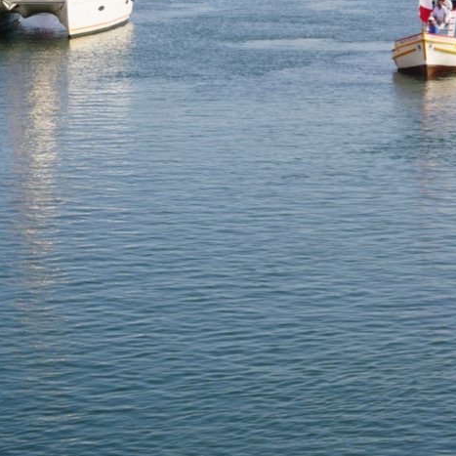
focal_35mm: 163
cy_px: 104
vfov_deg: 10.7
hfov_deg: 10.7
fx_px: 2429
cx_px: 383
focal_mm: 70
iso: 100
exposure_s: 1/160
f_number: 9
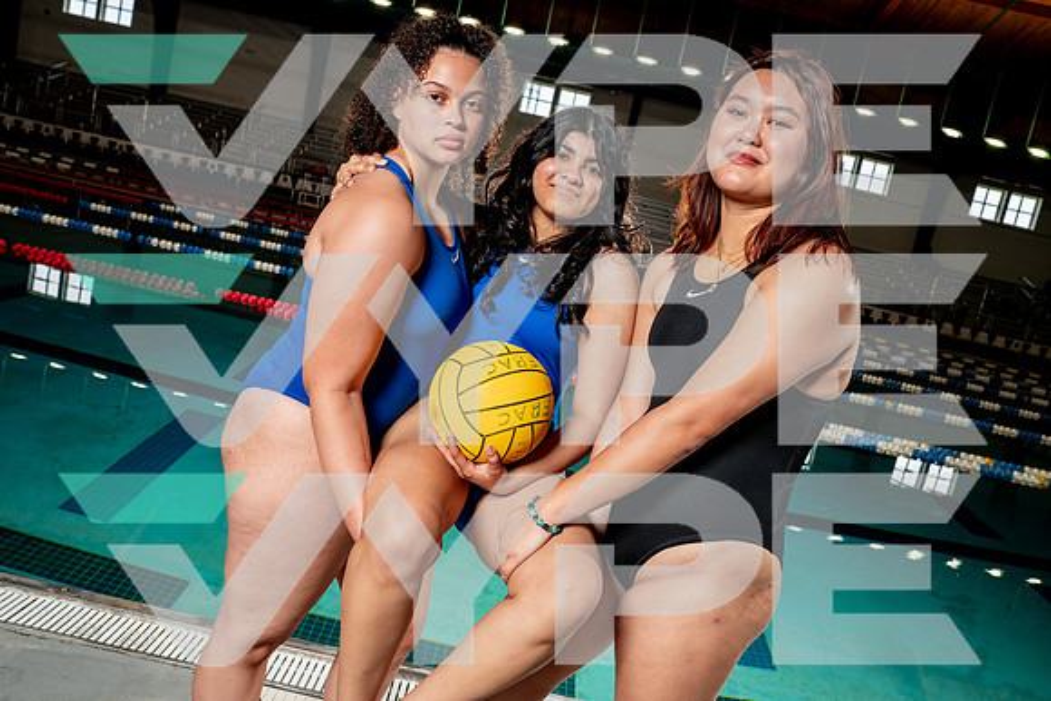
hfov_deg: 61.9
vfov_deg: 43.6
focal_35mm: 30
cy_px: 350
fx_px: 876
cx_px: 526
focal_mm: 30
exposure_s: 1/250
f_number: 7.1
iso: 400
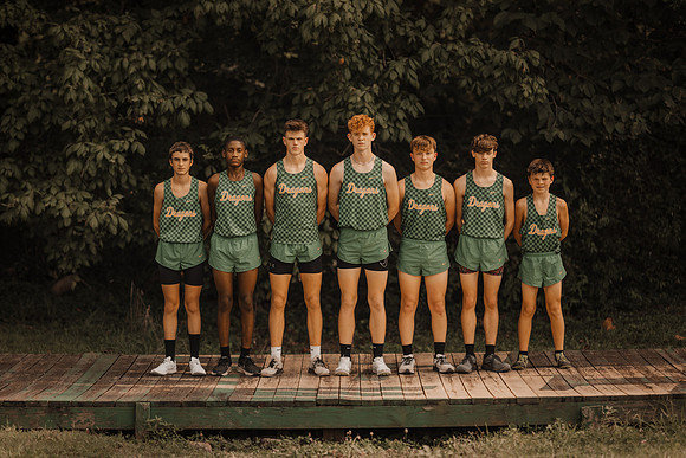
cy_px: 253
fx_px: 2256
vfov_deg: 11.6
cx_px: 303
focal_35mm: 118
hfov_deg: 17.3
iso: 100
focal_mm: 105
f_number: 1.4
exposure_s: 1/2000
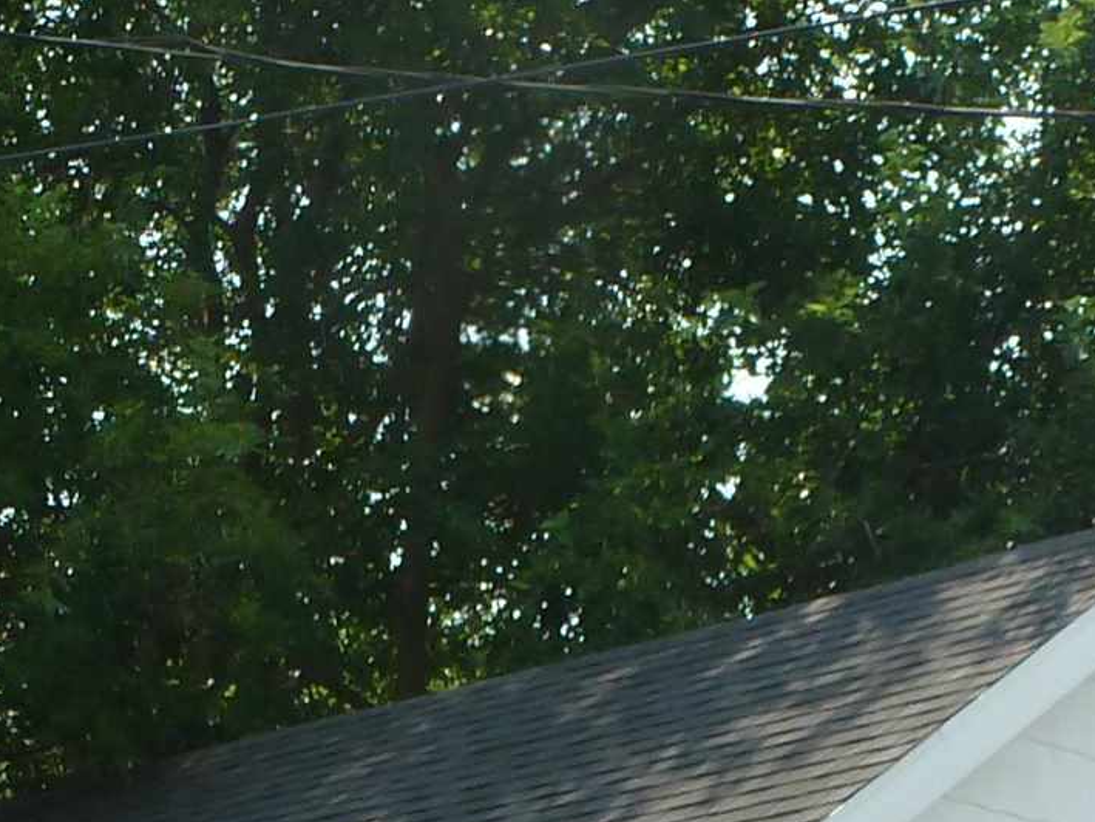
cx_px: 659
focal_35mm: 104
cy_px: 1457
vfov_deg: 13.0
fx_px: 3290
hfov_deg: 18.9
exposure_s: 1/320
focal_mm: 4.3
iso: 100
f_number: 4
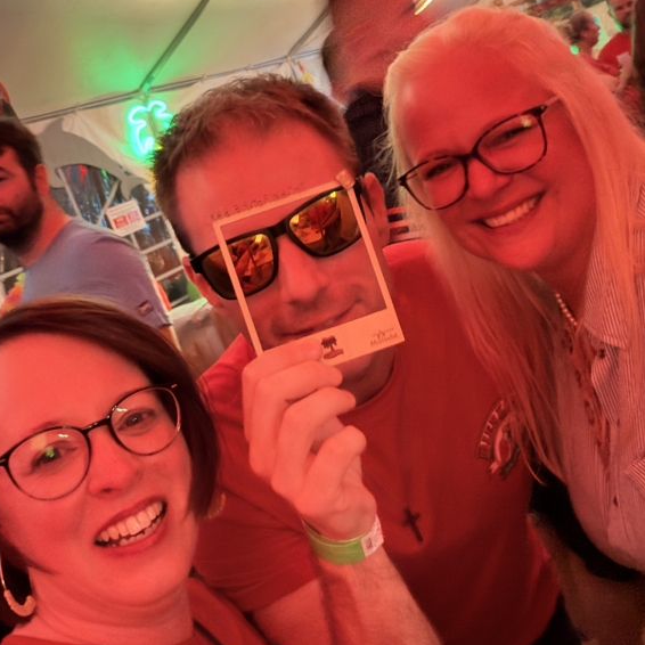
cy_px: 273
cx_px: 319
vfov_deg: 45.9
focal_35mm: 36
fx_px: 759
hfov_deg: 46.0
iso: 1000
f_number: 1.9
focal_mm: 2.71
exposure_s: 1/8
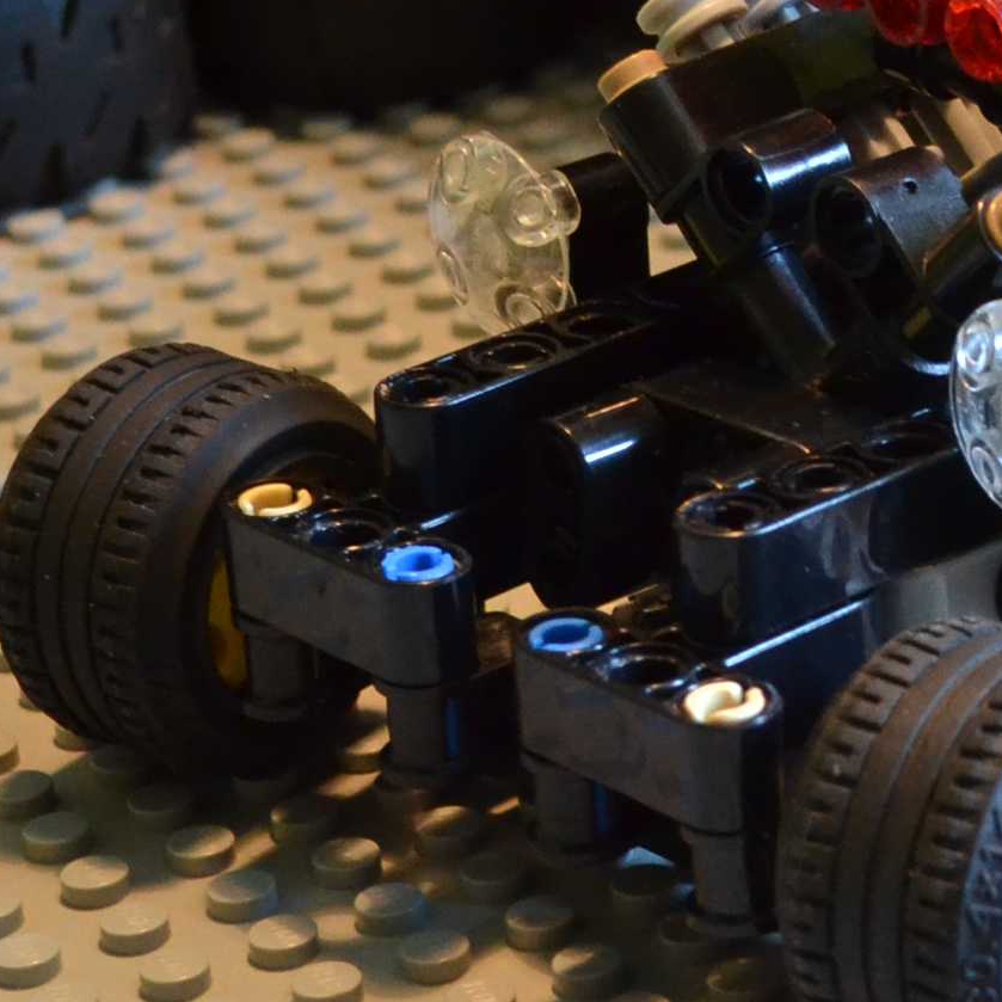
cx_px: 1415
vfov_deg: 10.4
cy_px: 258
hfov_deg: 10.1
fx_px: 5502
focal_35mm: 168
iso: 1600
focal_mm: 32
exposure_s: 1/30
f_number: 6.3
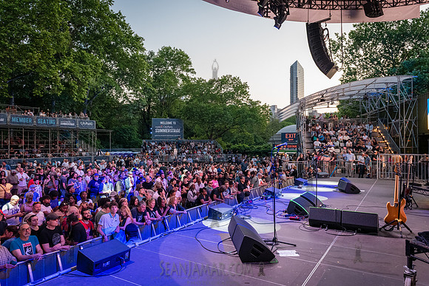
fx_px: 295
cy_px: 143
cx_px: 214
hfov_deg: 72.0
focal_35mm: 25
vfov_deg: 51.8
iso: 4000
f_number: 4.5
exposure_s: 1/250
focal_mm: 24
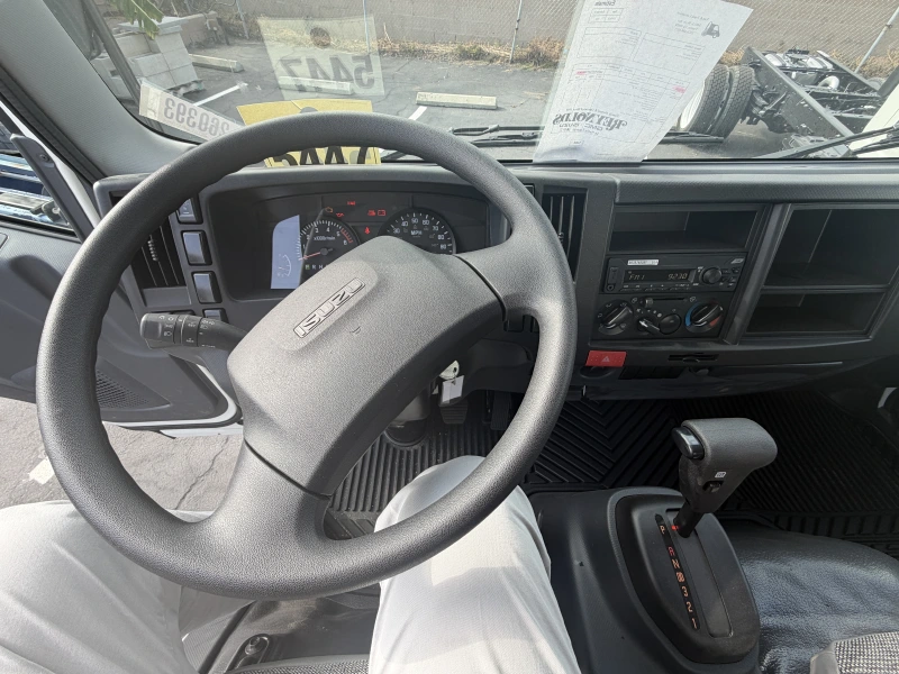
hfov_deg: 102.1
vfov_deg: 85.7
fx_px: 364
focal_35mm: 14
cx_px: 450
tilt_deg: -47.6
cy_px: 337
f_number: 2.2
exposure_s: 1/182
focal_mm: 2.22
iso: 40
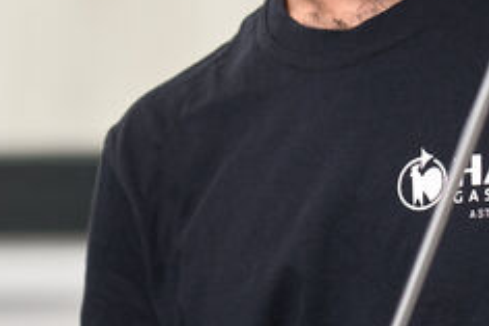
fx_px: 6773
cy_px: 72
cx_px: -66
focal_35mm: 499
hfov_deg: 4.1
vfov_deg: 2.8
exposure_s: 1/250
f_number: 1.6
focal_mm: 56
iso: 160
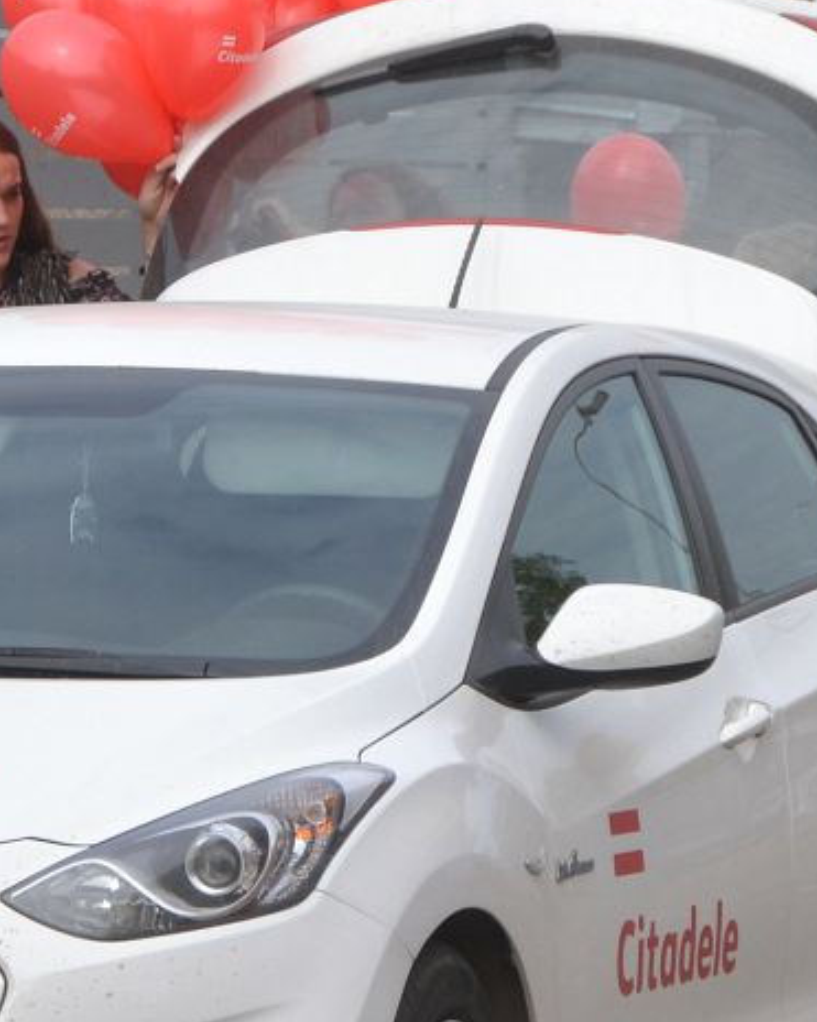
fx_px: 12396
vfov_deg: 4.7
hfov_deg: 3.8
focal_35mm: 410
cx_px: -42
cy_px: 368
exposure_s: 1/640
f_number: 10
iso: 400
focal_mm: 90
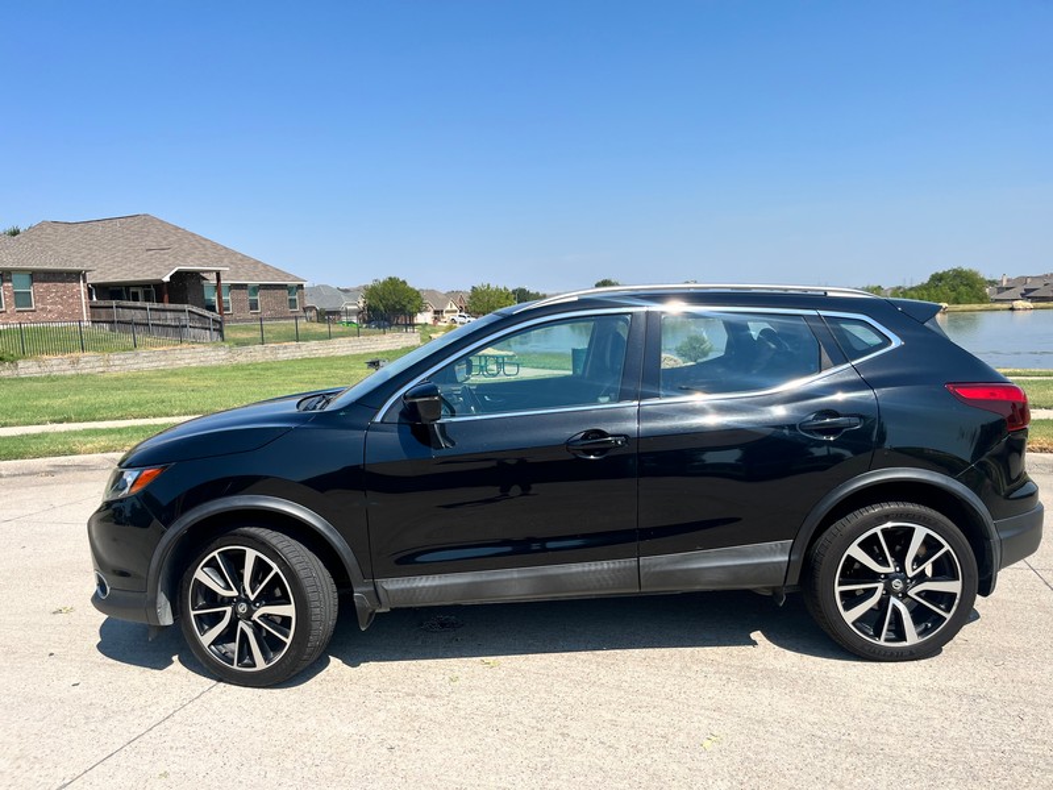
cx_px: 526
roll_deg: +2.2
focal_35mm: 26
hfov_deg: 67.3
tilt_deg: -8.1
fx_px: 791
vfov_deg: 53.1
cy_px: 395
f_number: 1.6
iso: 50
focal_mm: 5.1
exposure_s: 1/4016
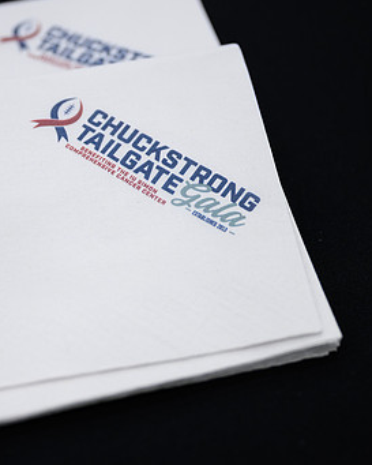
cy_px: 252
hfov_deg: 16.9
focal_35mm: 91
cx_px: 143
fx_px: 1252
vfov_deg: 21.0
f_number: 2.8
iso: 800
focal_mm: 57
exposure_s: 1/250
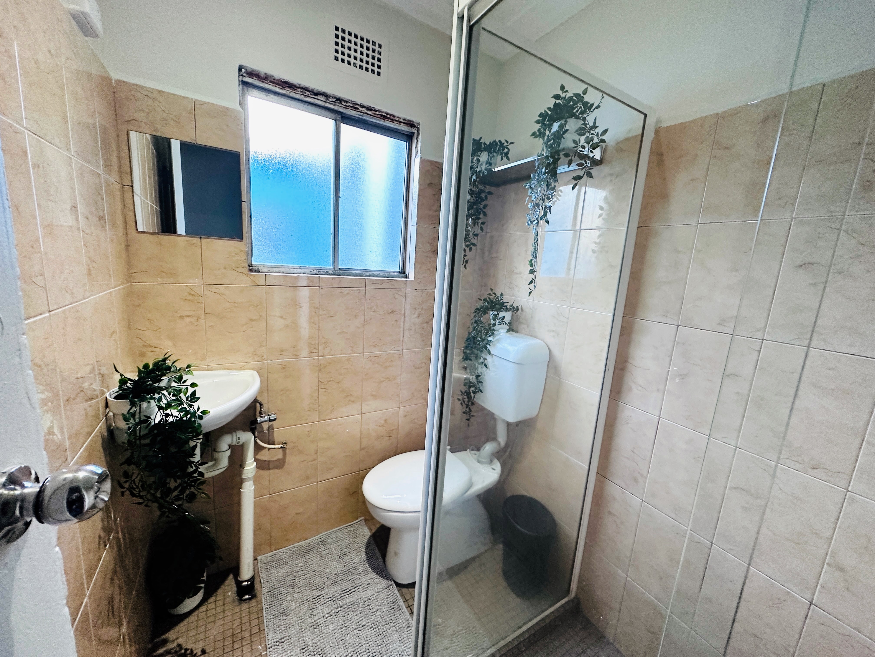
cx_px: 438
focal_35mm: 14
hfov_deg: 102.1
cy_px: 328
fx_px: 354
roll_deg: -4.2
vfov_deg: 85.7
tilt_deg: -11.2
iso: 320
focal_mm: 2.22
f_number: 2.2
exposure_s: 1/100
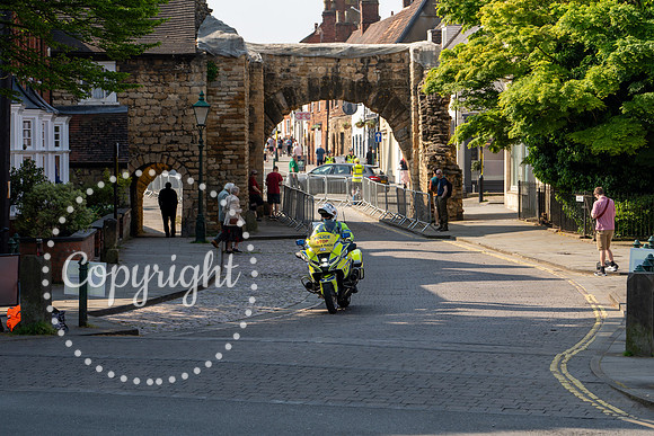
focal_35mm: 112
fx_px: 2028
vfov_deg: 12.3
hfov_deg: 18.3
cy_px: 218
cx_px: 327
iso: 200
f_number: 5
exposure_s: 1/640
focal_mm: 107
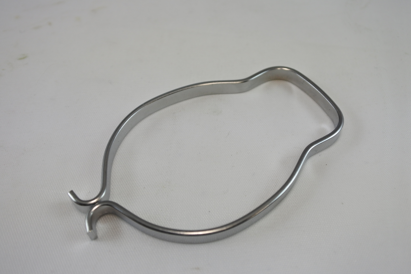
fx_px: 388
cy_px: 137
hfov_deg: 55.8
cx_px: 206
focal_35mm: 34
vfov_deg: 38.9
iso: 250
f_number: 4
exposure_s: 1/250
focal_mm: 12.8
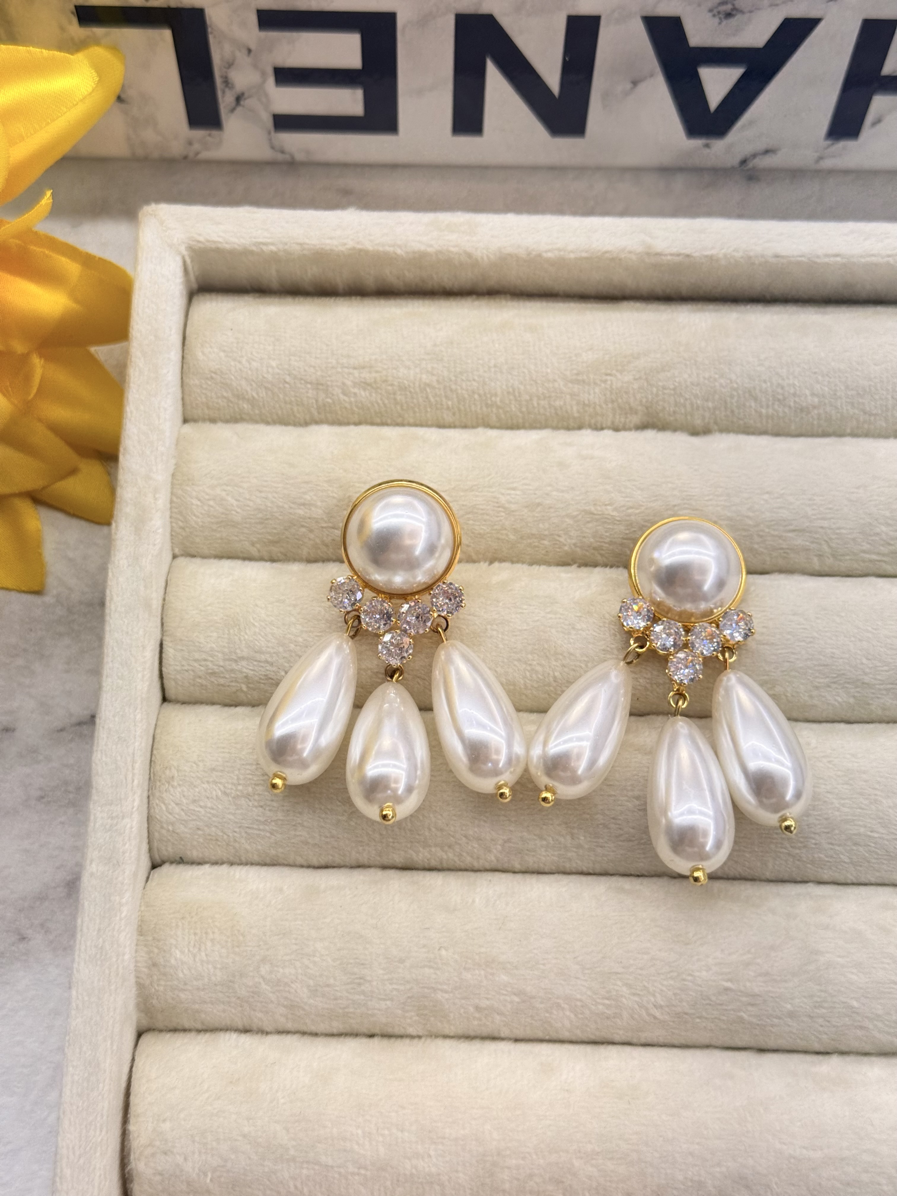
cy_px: 598
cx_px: 448
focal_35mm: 48
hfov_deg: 30.3
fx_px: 1658
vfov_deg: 39.7
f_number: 1.78
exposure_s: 1/136
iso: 50
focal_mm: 6.76
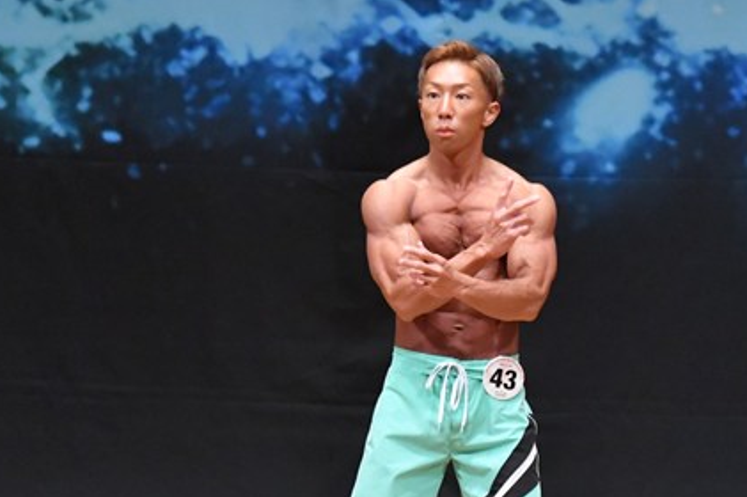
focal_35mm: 497
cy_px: 398
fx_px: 10304
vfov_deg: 2.8
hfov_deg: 4.2
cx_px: 464
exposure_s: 1/400
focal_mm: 180
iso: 8000
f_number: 5.6
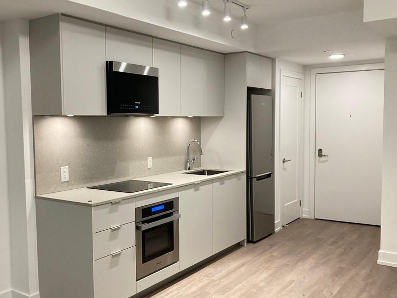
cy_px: 158
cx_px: 181
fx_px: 424
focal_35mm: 37
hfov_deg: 50.1
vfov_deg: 38.6
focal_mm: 3.99
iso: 125
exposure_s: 1/60
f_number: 1.8
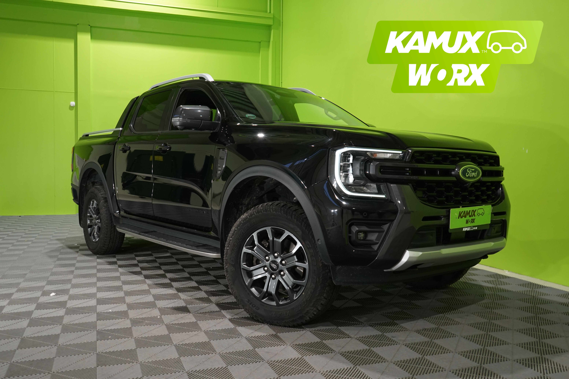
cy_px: 190
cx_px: 284
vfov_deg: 42.3
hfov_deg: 60.3
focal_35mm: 31
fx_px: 490
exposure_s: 1/30
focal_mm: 31
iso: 800
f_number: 5.6
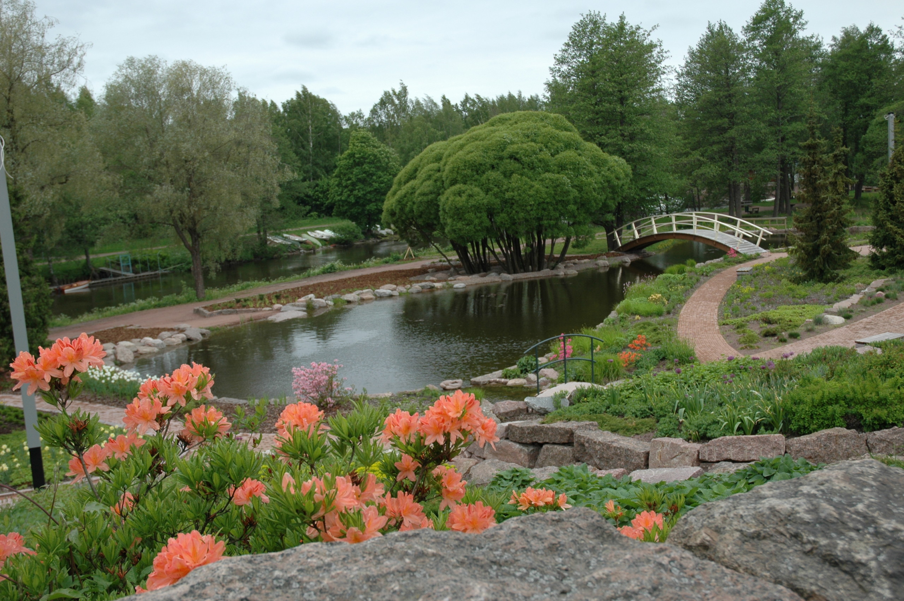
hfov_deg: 48.0
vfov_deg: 33.0
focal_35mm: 40
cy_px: 300
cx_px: 452
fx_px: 1016
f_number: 5
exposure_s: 1/100
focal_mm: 27
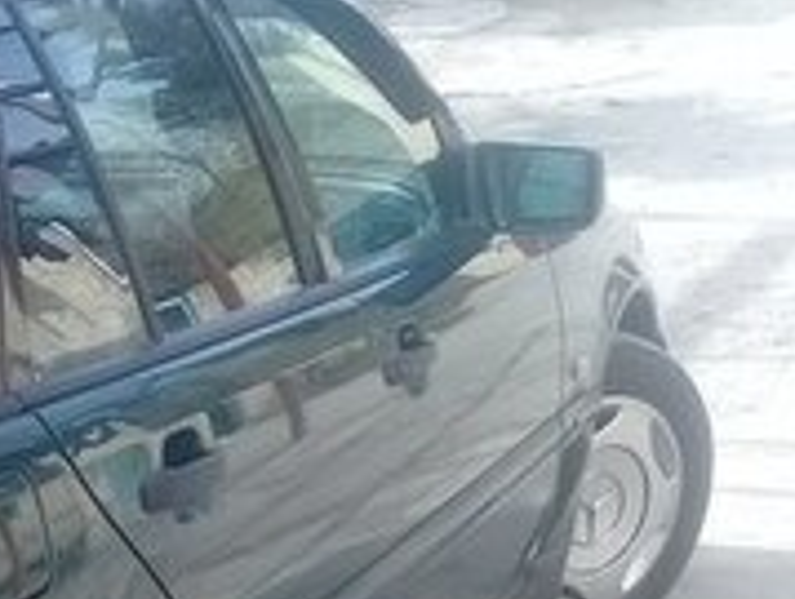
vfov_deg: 12.4
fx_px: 2623
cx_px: -115
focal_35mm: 114
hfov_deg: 16.6
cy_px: 912
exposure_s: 1/352
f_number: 2.2
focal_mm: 3.3
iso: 64
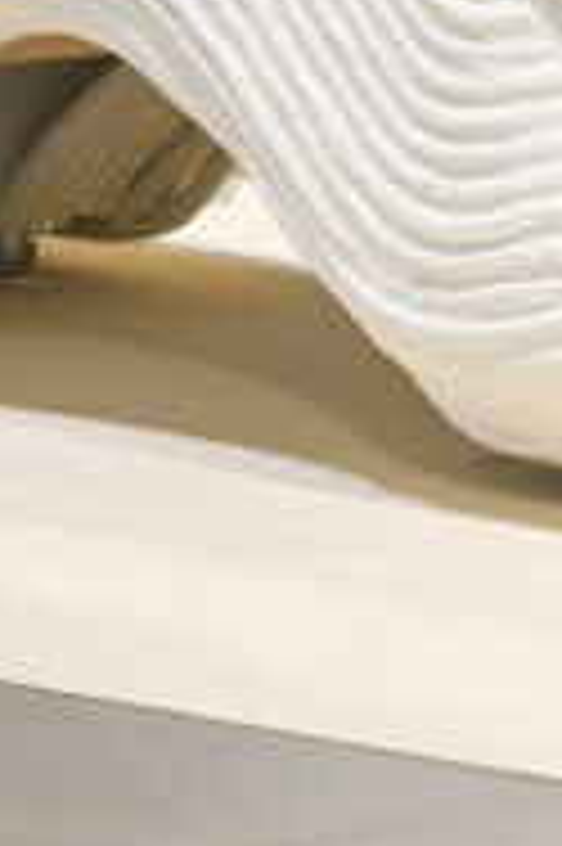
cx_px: 135
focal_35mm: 523
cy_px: -925
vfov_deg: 3.9
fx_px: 12269
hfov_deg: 2.6
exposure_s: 1/400
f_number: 10
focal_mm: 85
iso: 5000
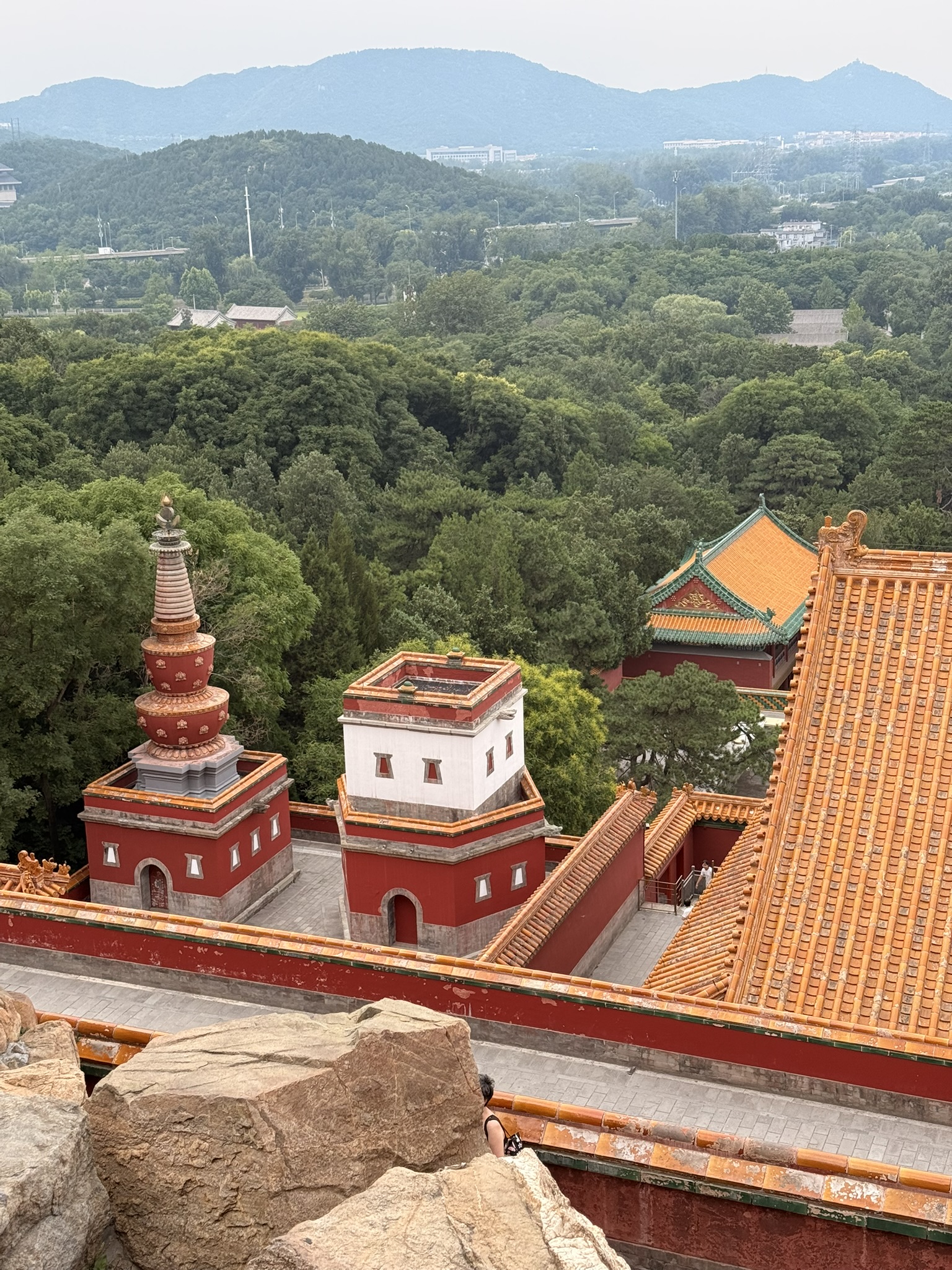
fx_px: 1760
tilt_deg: -16.0
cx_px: 476
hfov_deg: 30.3
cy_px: 635
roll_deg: +0.8
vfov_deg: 39.7
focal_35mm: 48
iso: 80
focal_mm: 6.76
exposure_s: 1/1795
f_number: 1.78
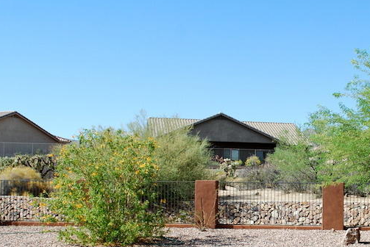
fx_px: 566
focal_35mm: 55
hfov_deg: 35.0
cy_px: 182
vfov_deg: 24.4
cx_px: 298
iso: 100
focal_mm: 18
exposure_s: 1/200
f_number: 7.1
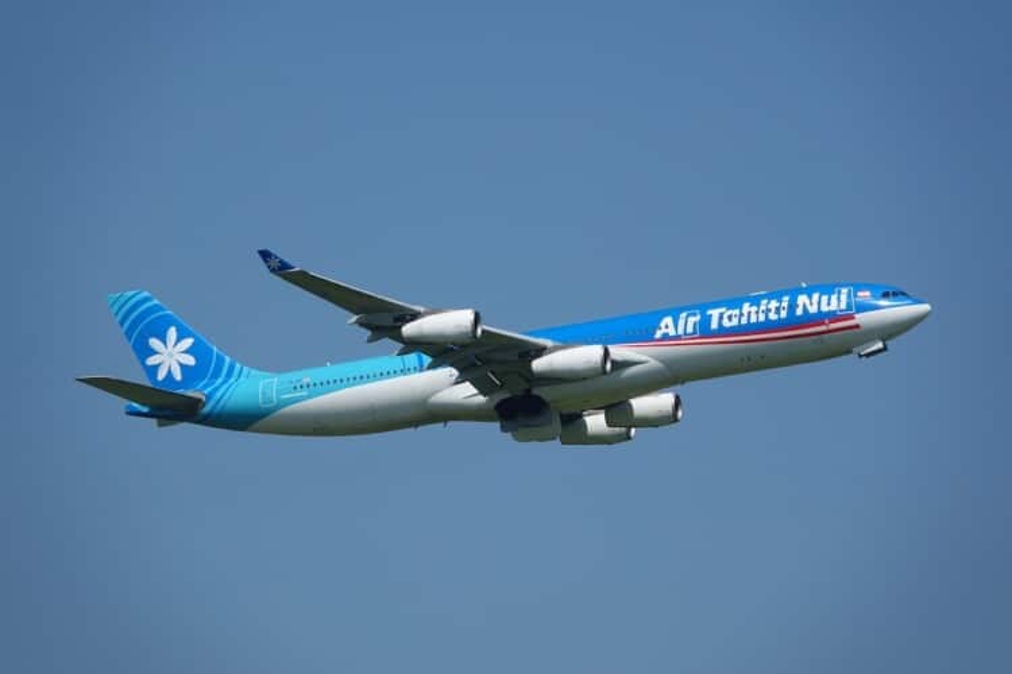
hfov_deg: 5.9
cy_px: 337
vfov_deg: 3.9
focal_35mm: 351
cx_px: 506
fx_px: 9866
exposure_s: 1/1000
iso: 100
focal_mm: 128.6
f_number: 5.6
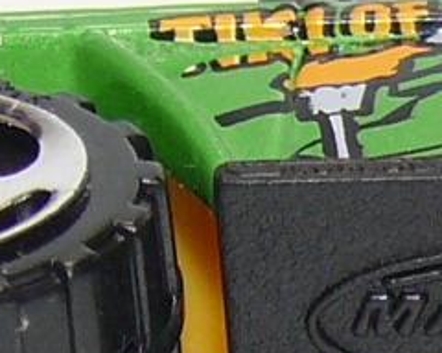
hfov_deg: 2.9
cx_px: 766
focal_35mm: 670
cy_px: 535
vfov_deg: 2.3
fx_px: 8765
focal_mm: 13.4
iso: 100
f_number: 4
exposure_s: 1/30
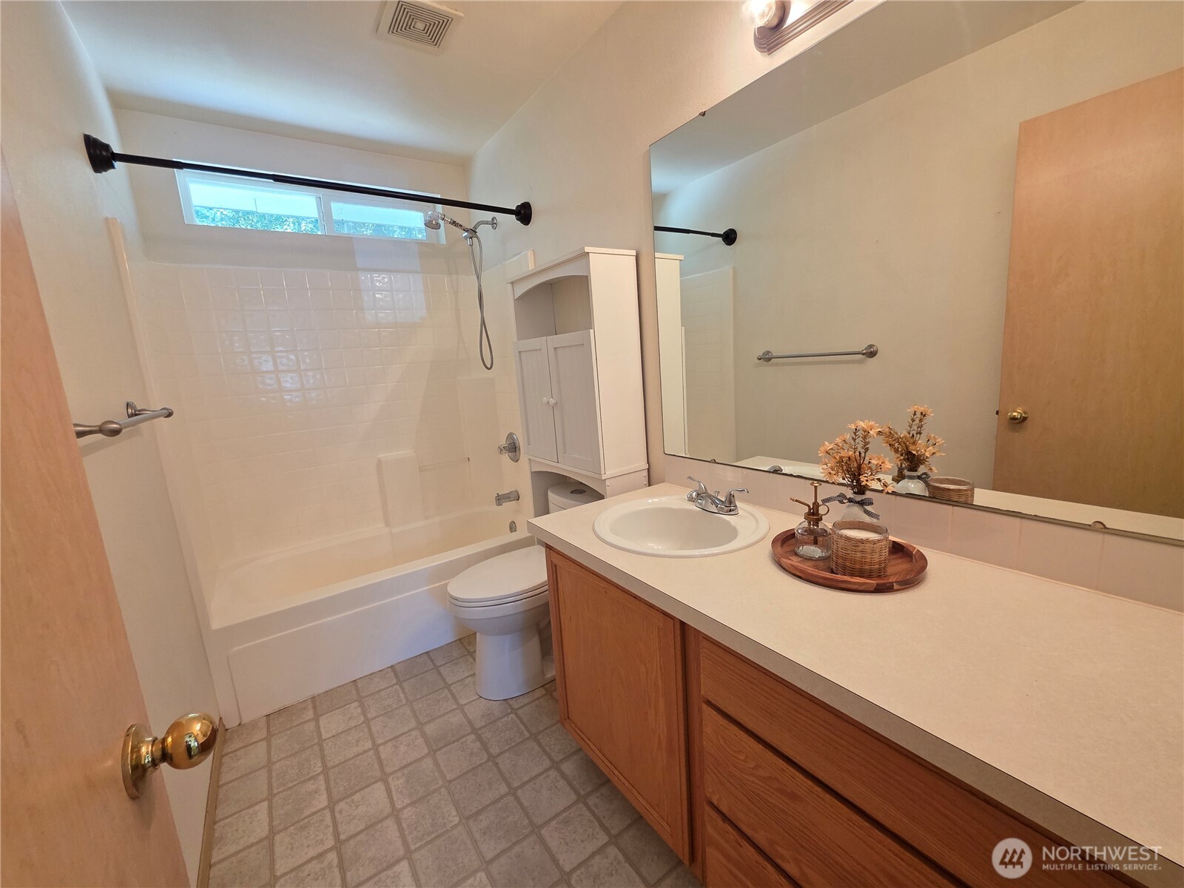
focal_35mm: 13
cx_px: 592
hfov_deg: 106.2
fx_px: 445
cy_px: 444
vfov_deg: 89.9
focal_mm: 2.2
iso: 250
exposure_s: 1/120
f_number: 1.9
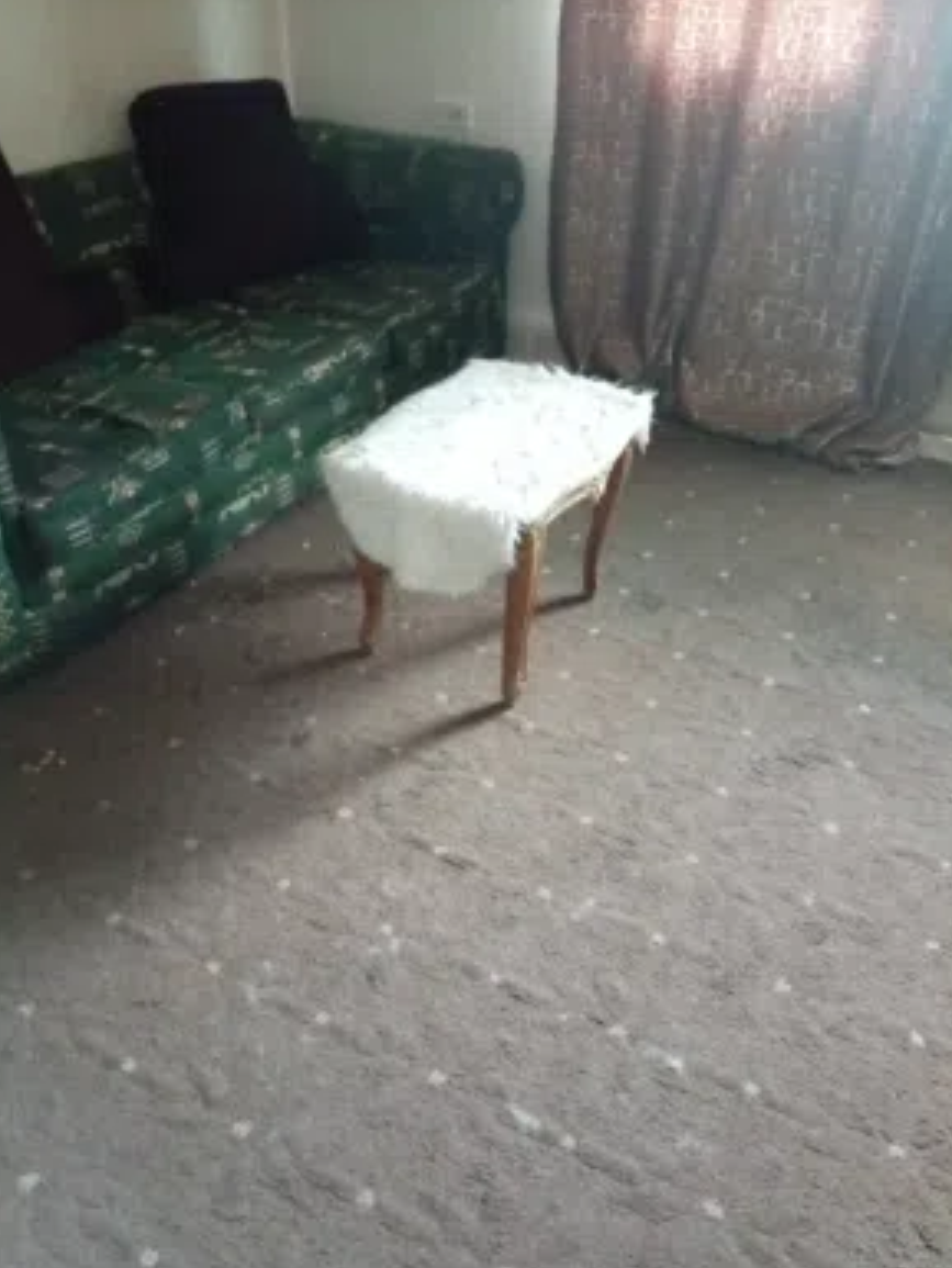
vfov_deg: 67.3
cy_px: 644
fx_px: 953
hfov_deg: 53.1
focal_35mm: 26
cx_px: 468
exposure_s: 1/50
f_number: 1.8
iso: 2456
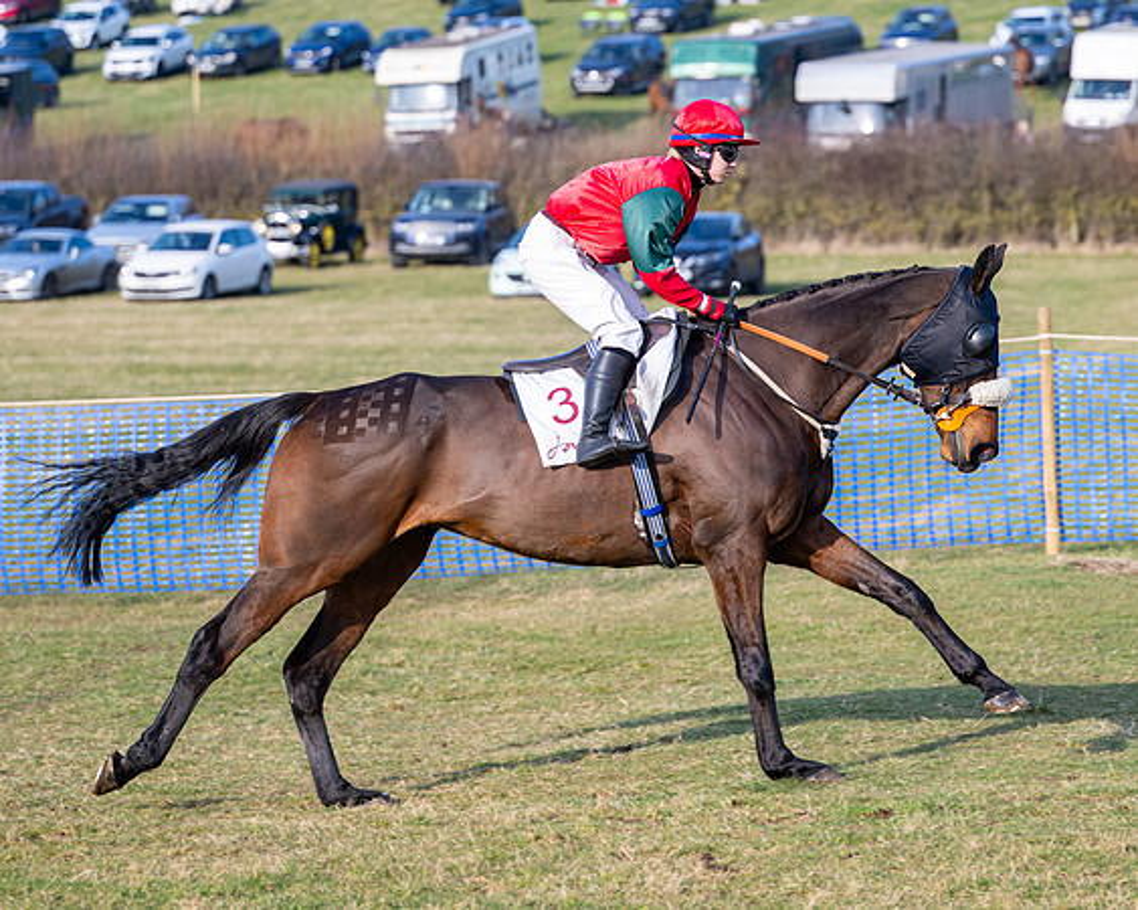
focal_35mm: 165
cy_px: 454
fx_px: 5566
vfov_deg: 9.3
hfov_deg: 11.7
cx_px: 598
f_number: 2.8
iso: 125
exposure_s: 1/1000
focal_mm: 96
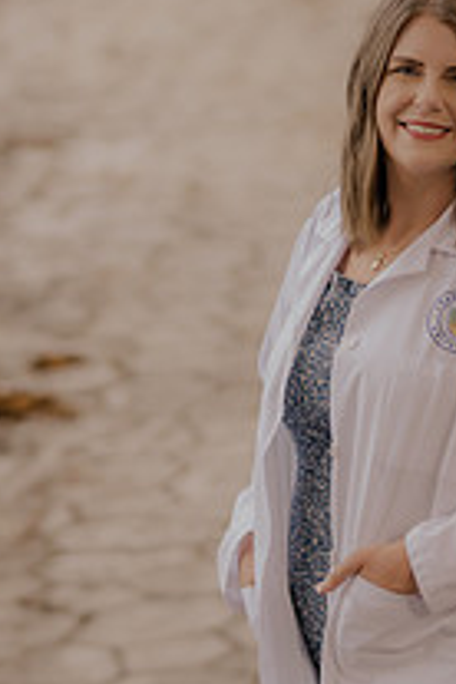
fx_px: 5244
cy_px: 169
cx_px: 390
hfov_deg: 5.0
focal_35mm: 276
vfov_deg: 7.5
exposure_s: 1/250
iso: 200
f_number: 1.8
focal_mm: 85
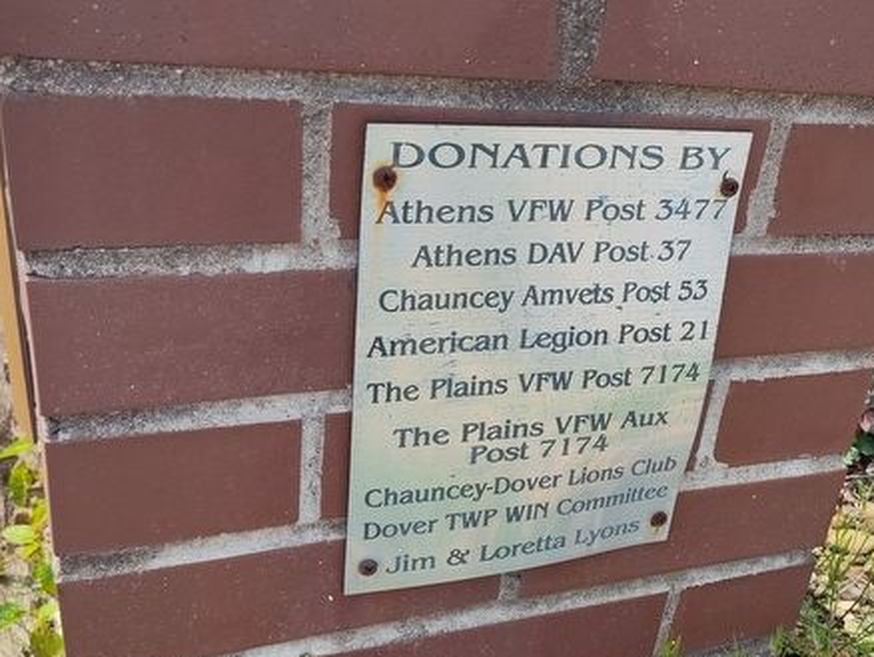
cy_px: 407
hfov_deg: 43.9
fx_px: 1061
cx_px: 607
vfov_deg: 34.2
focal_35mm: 42
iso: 100
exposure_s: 1/731
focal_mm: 5.56
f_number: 1.8
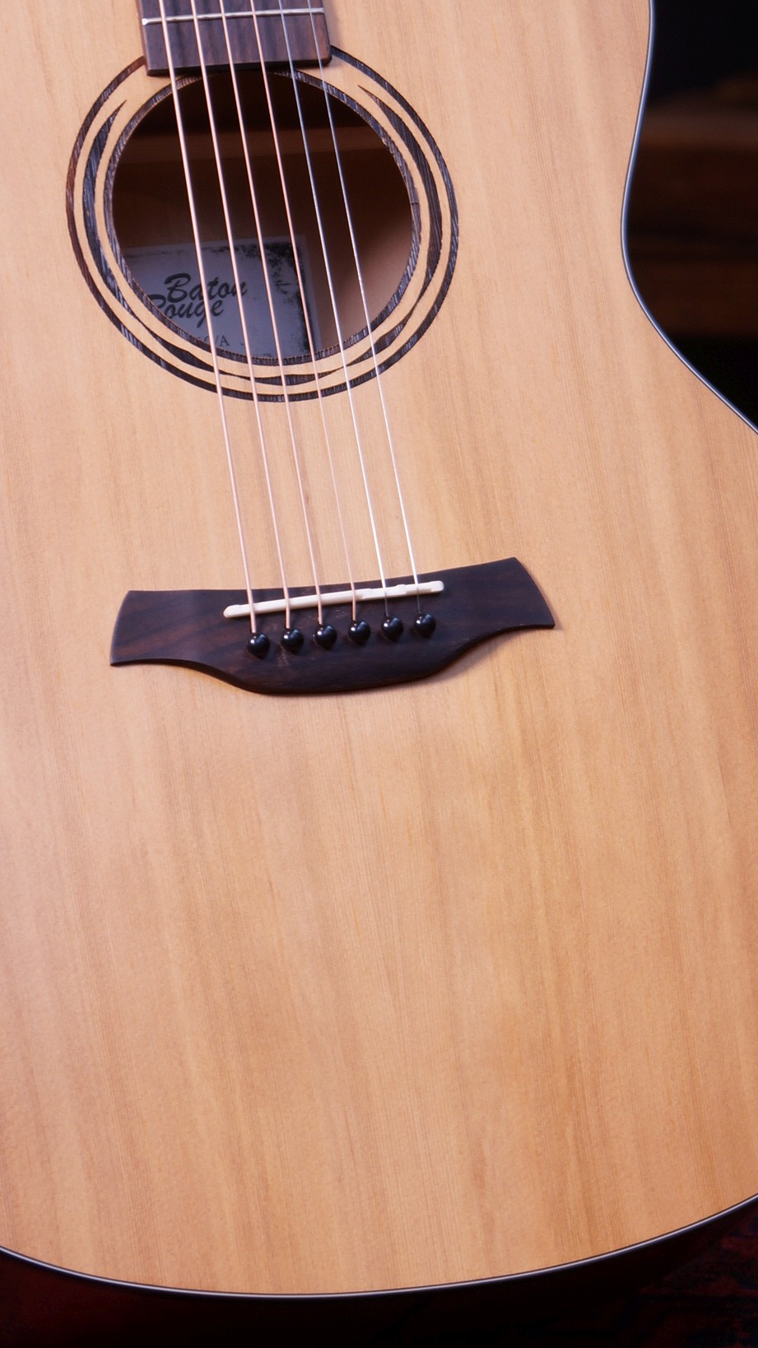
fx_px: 7037
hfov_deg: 6.2
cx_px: 356
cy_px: 521
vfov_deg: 10.9
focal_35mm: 197
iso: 100
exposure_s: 1/8
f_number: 5
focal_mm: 75
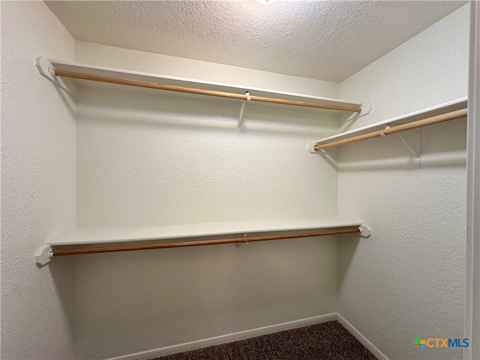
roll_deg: -1.0
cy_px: 180
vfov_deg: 85.7
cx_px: 240
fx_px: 194
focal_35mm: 14
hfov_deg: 102.1
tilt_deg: -0.8
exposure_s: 1/120
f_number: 2.2
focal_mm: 2.22
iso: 250
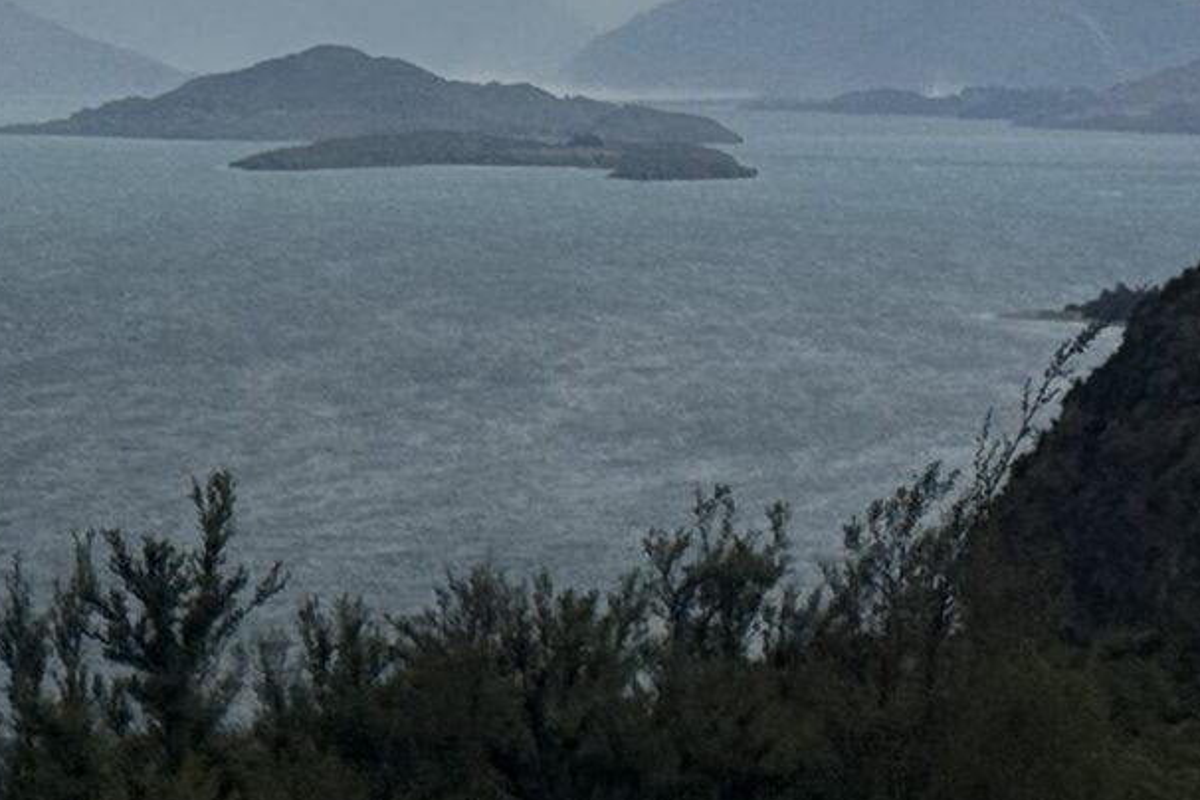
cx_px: 321
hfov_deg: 9.7
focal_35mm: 211
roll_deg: -1.3
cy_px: -327
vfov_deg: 6.4
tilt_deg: -0.3
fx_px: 7033
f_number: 1.78
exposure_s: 1/9009
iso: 80
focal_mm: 6.76
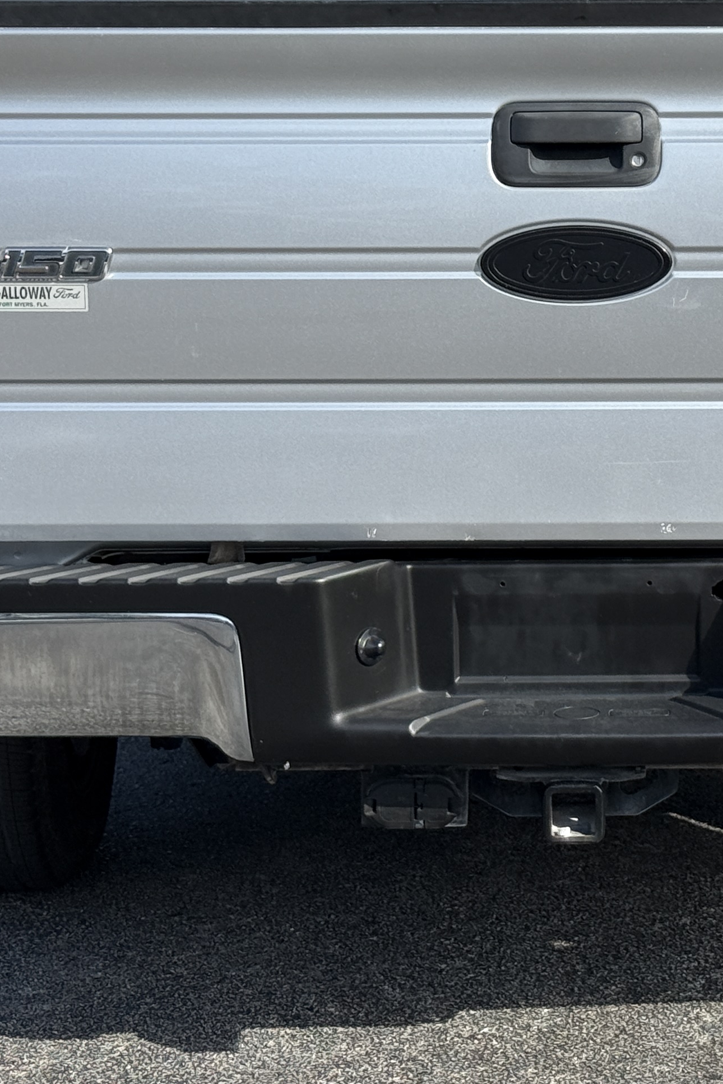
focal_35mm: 104
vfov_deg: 19.5
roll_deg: -0.2
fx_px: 3133
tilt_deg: -6.4
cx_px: 597
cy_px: 304
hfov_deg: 13.1
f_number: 1.78
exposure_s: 1/4098
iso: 64
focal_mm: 6.76
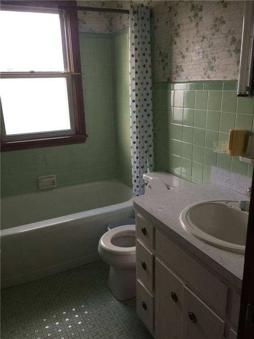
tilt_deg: -13.5
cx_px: 127
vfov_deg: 61.7
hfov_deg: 48.2
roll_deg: +0.8
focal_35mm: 29
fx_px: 284
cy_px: 170
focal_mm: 4.15
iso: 40
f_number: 2.2
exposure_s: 1/30
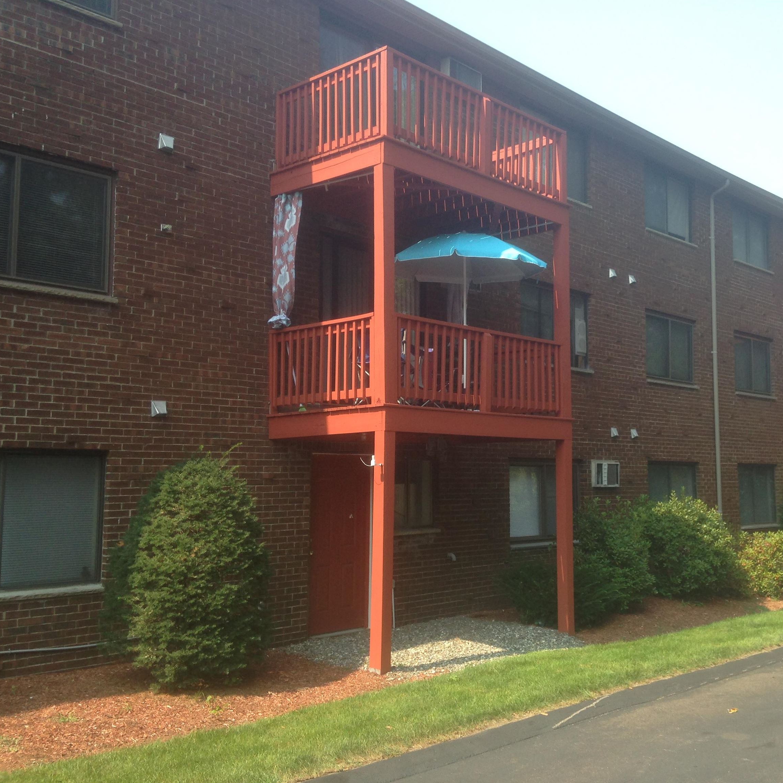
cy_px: 392
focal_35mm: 39
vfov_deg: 42.8
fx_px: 998
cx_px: 515
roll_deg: +0.8
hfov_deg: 42.3
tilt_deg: +5.6
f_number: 2.4
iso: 50
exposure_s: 1/441
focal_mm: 4.12
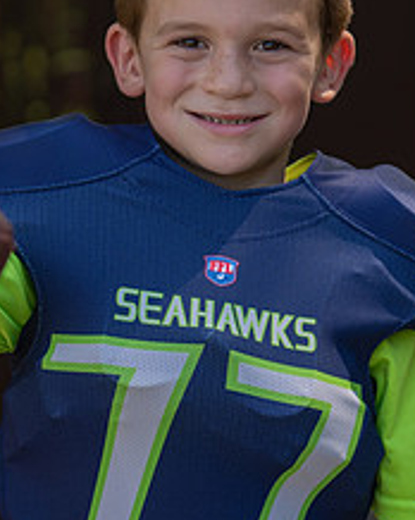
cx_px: 210
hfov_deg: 7.2
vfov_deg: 9.0
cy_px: 261
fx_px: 3290
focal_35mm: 214
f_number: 2.8
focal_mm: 83
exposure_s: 1/400
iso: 100
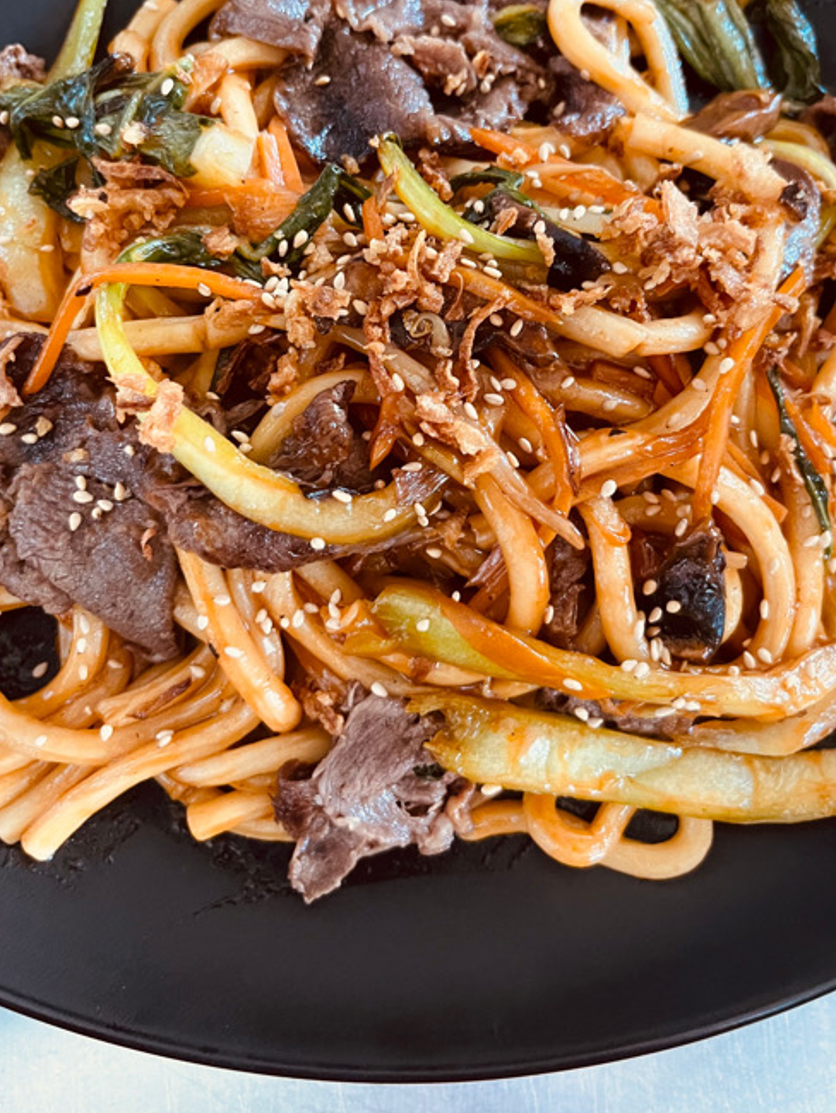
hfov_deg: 44.2
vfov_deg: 56.3
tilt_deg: -80.5
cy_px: 433
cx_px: 447
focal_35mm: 32
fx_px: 1030
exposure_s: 1/50
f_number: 1.6
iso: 500
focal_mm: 5.1
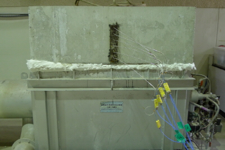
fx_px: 219
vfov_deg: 37.8
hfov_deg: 54.5
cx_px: 112
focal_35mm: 35
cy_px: 75
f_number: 2.3
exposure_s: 1/40
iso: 400
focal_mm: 7.5
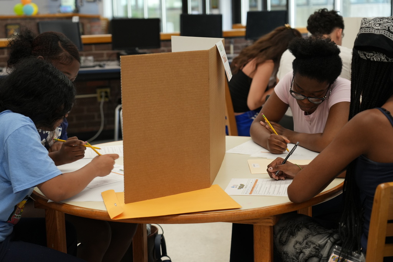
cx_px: 196
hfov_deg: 31.0
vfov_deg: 20.9
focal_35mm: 65
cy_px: 131
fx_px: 710
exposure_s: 1/160
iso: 1250
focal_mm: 65
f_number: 4
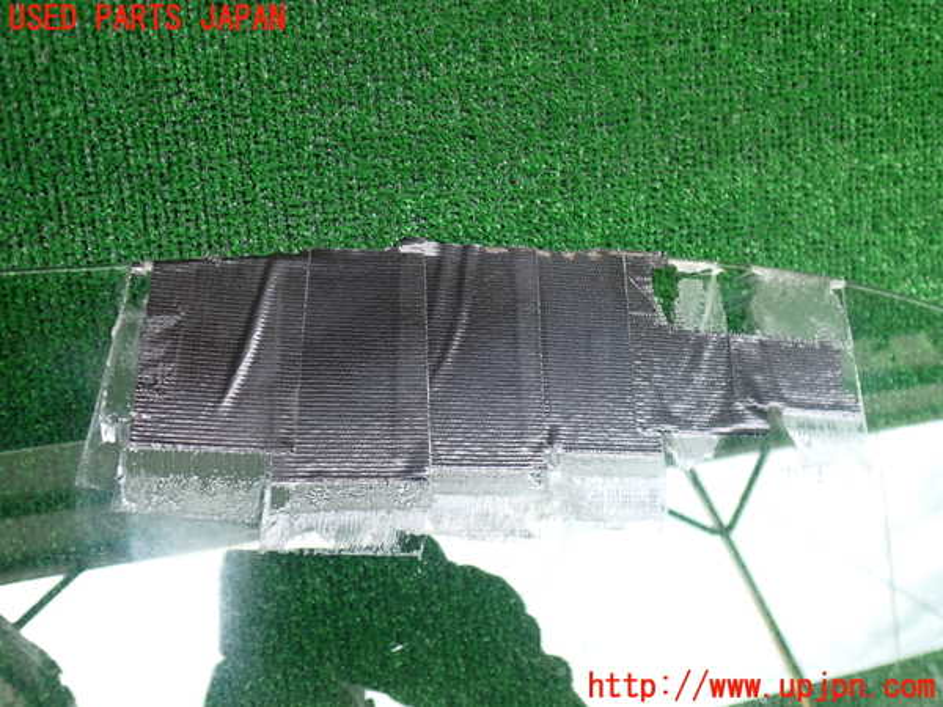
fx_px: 817
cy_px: 354
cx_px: 472
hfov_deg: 60.0
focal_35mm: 30
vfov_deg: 46.8
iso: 160
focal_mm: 5.4
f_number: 2.3
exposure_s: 1/125
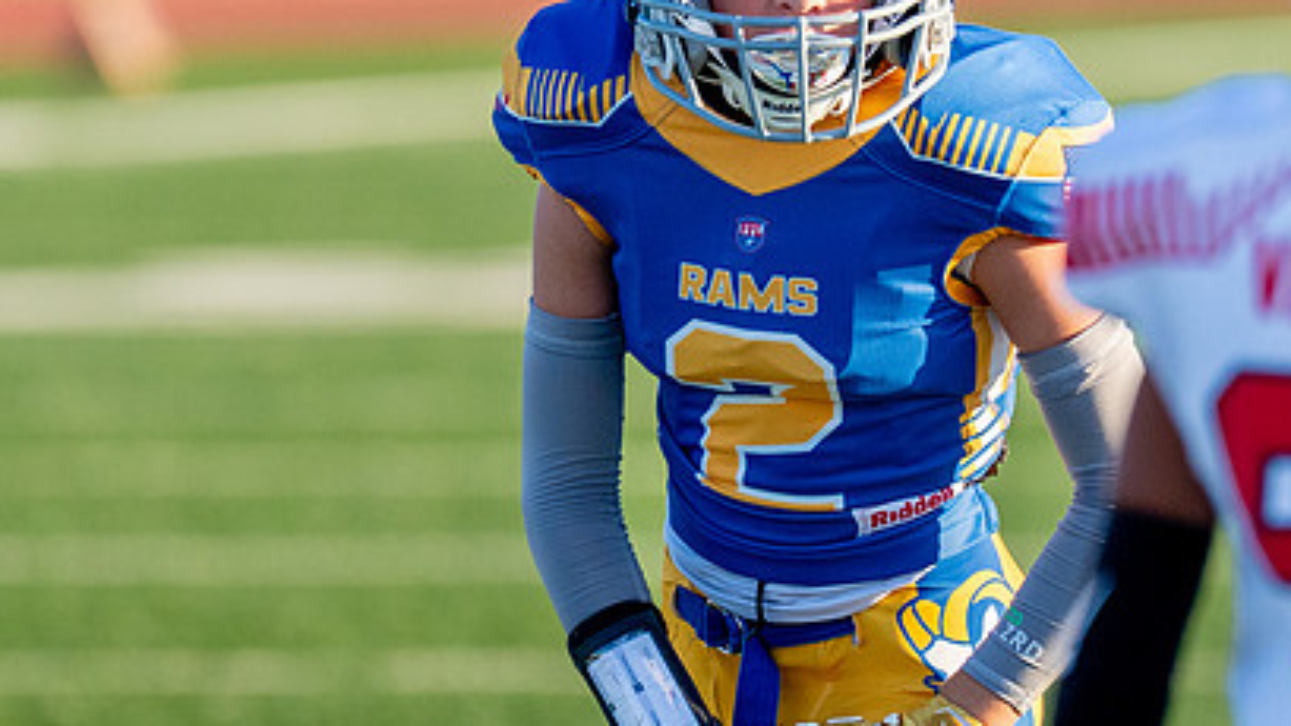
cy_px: 413
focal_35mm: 719
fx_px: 24611
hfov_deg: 3.0
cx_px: 732
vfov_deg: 1.7
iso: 400
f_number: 2.8
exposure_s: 1/3200
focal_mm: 200
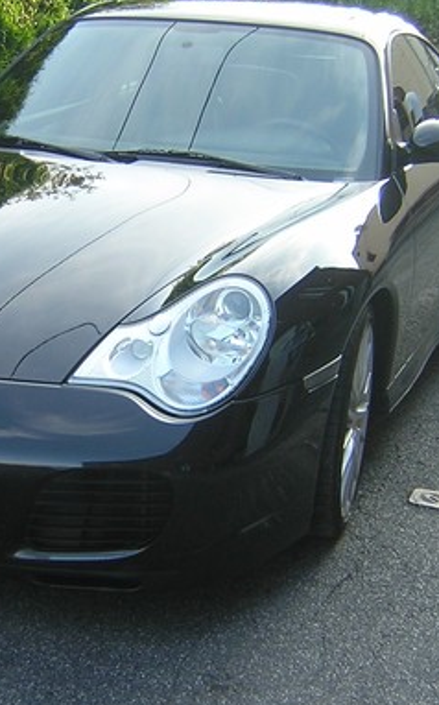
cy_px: 345
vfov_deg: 32.0
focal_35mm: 64
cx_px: 138
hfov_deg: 20.2
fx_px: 1228
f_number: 2.6
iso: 100
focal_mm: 4.7
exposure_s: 1/87.7
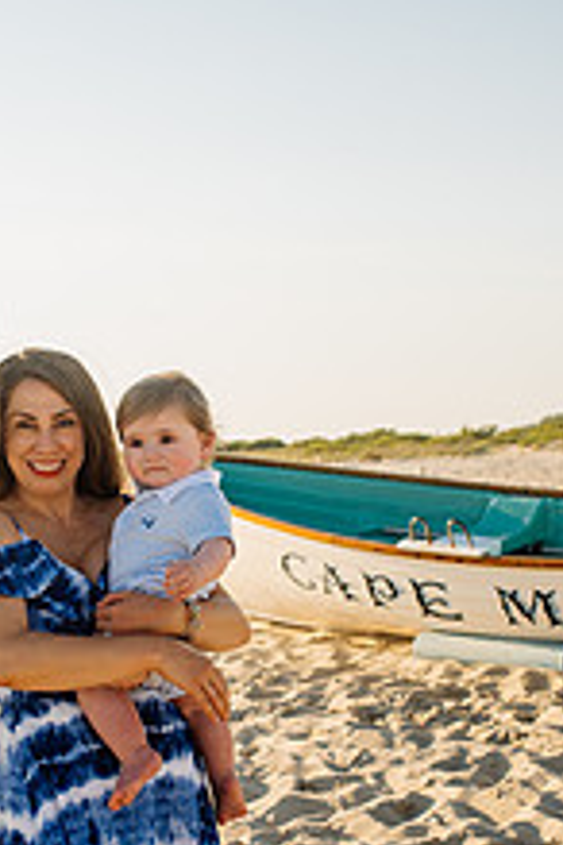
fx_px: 1689
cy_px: 459
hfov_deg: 18.8
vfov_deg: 28.1
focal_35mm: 72
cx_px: 135
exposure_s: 1/800
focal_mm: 35
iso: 160
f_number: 4
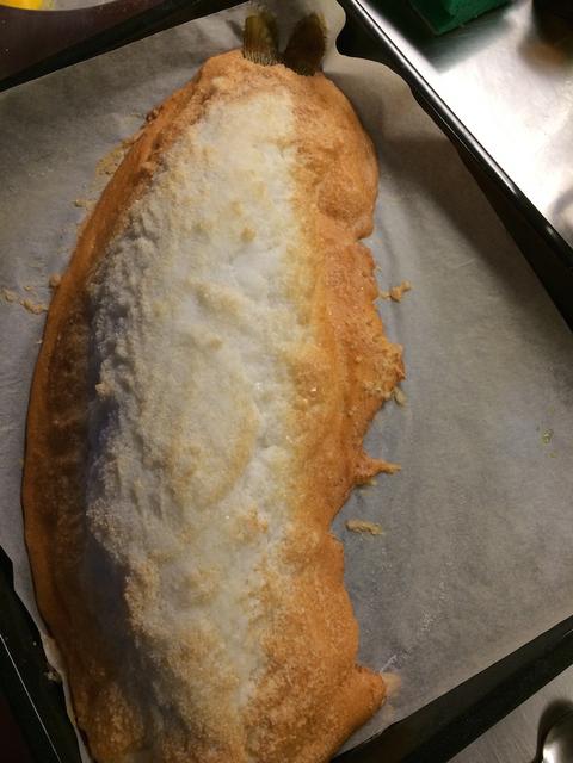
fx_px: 662
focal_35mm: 30
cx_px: 286
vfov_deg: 60.0
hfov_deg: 46.8
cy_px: 382
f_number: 2.2
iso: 50
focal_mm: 4.12
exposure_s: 1/30
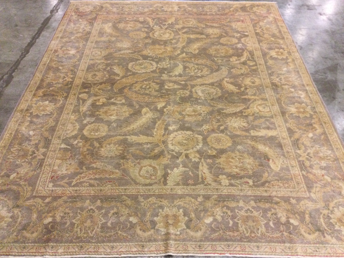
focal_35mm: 31
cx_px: 172
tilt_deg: -45.4
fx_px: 308
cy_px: 129
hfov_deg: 58.4
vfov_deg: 45.4
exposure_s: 1/30
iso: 160
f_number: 2.4
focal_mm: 3.3
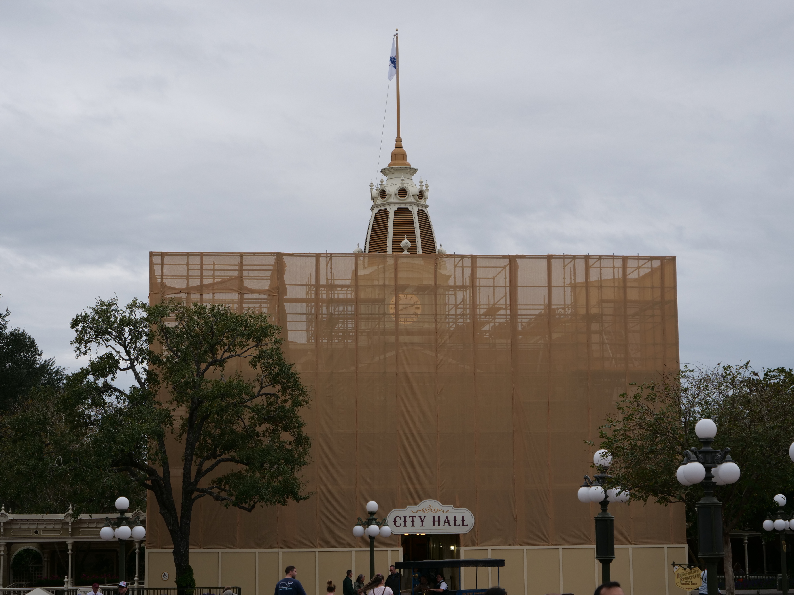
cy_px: 298
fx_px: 1743
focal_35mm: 76
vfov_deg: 19.4
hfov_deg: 25.7
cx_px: 397
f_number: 3.9
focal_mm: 38
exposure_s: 1/250
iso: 200
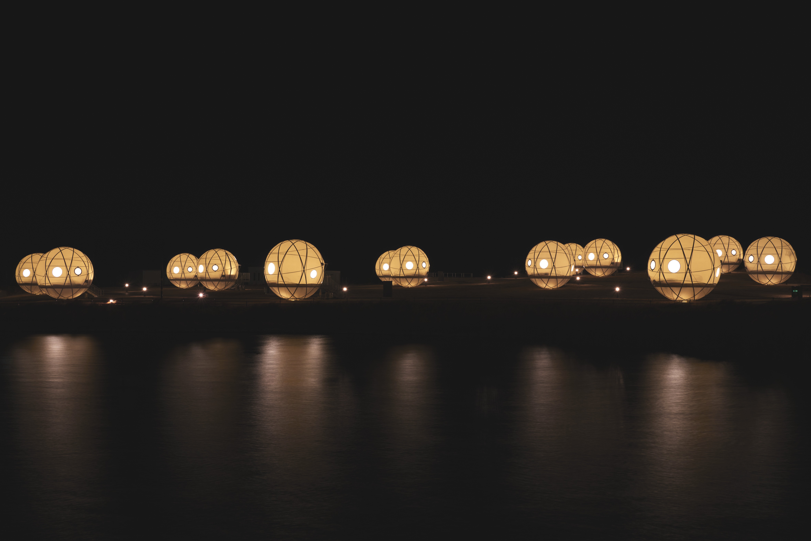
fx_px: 856
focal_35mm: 38
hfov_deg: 50.7
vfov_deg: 35.1
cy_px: 270
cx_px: 406
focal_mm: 38
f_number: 11
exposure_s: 6
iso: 200
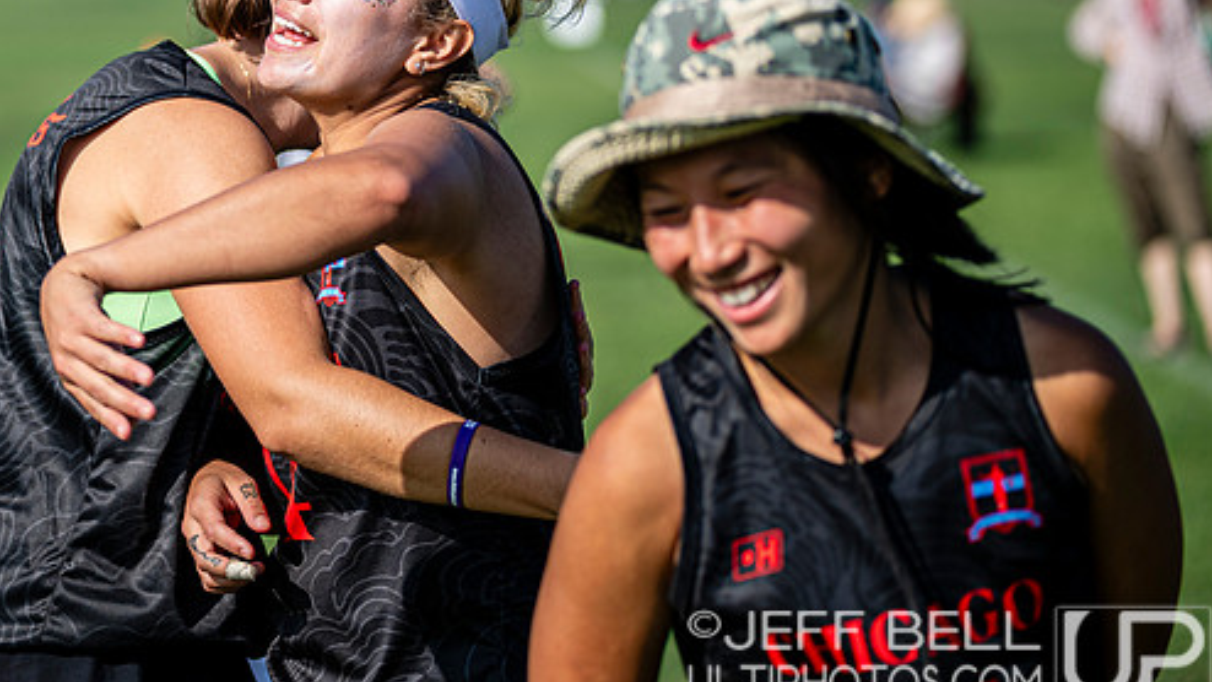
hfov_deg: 11.2
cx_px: 312
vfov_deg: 6.3
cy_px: 114
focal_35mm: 192
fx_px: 6171
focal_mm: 120
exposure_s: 1/1600
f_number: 3.2
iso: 100
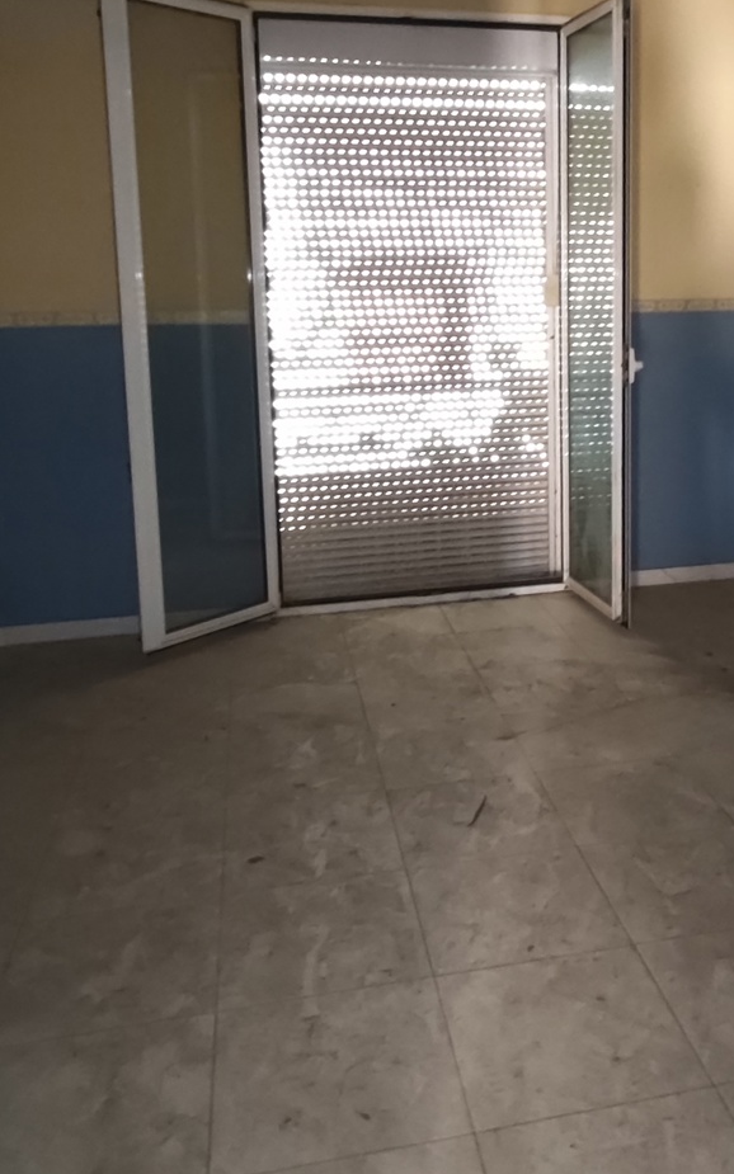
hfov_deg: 37.8
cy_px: 434
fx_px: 1056
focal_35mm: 33
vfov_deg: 57.4
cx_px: 508
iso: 1600
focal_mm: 1.67
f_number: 2.2
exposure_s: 1/14.3
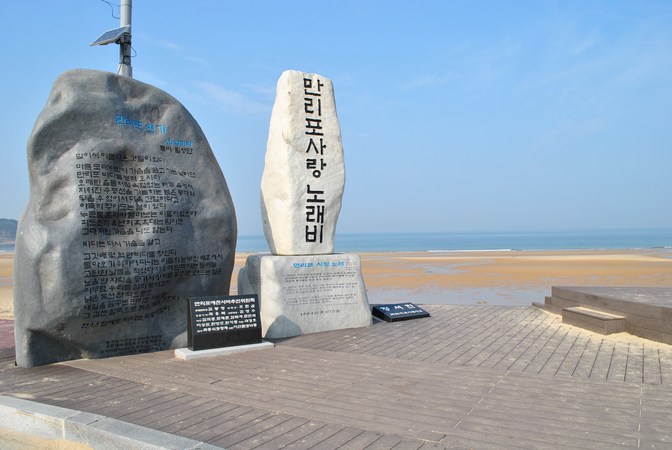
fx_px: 505
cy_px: 225
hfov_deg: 67.3
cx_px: 336
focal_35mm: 27
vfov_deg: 48.0
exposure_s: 1/250
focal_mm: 18
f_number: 10
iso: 160
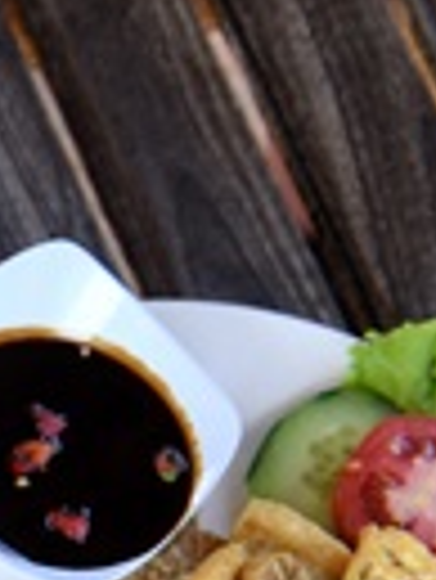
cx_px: -1173
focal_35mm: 219
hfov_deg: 5.9
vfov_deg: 8.6
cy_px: 1068
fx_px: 3672
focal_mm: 35
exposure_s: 1/125
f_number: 5.6
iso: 250
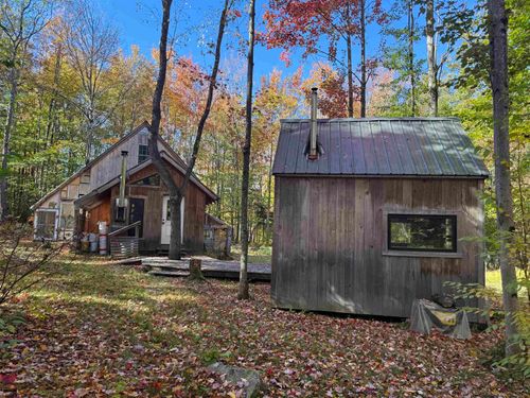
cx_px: 265
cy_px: 199
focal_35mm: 24
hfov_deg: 71.6
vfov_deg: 56.8
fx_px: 367
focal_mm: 6.76
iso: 80
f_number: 1.78
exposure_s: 1/374
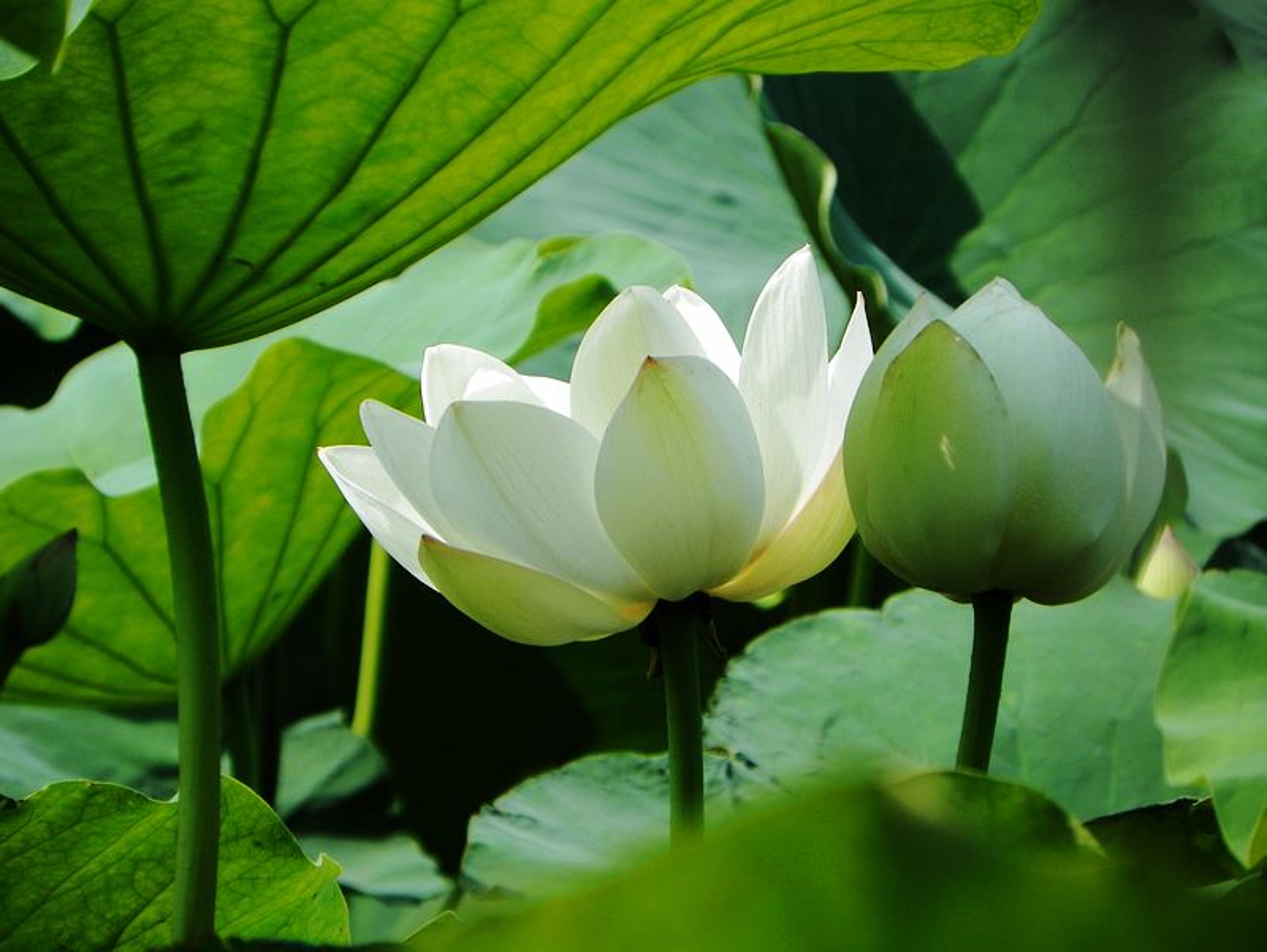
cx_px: 634
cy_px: 476
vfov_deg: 3.9
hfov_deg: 5.3
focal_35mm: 377
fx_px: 13807
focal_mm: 67.2
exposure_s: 1/200
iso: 64
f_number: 5
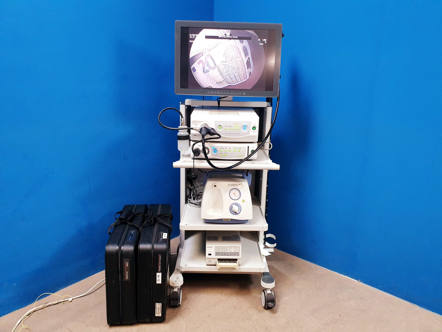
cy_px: 166
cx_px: 221
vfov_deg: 53.1
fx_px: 332
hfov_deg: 67.3
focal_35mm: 26
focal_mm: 4.3
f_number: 2.4
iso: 200
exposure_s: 1/50
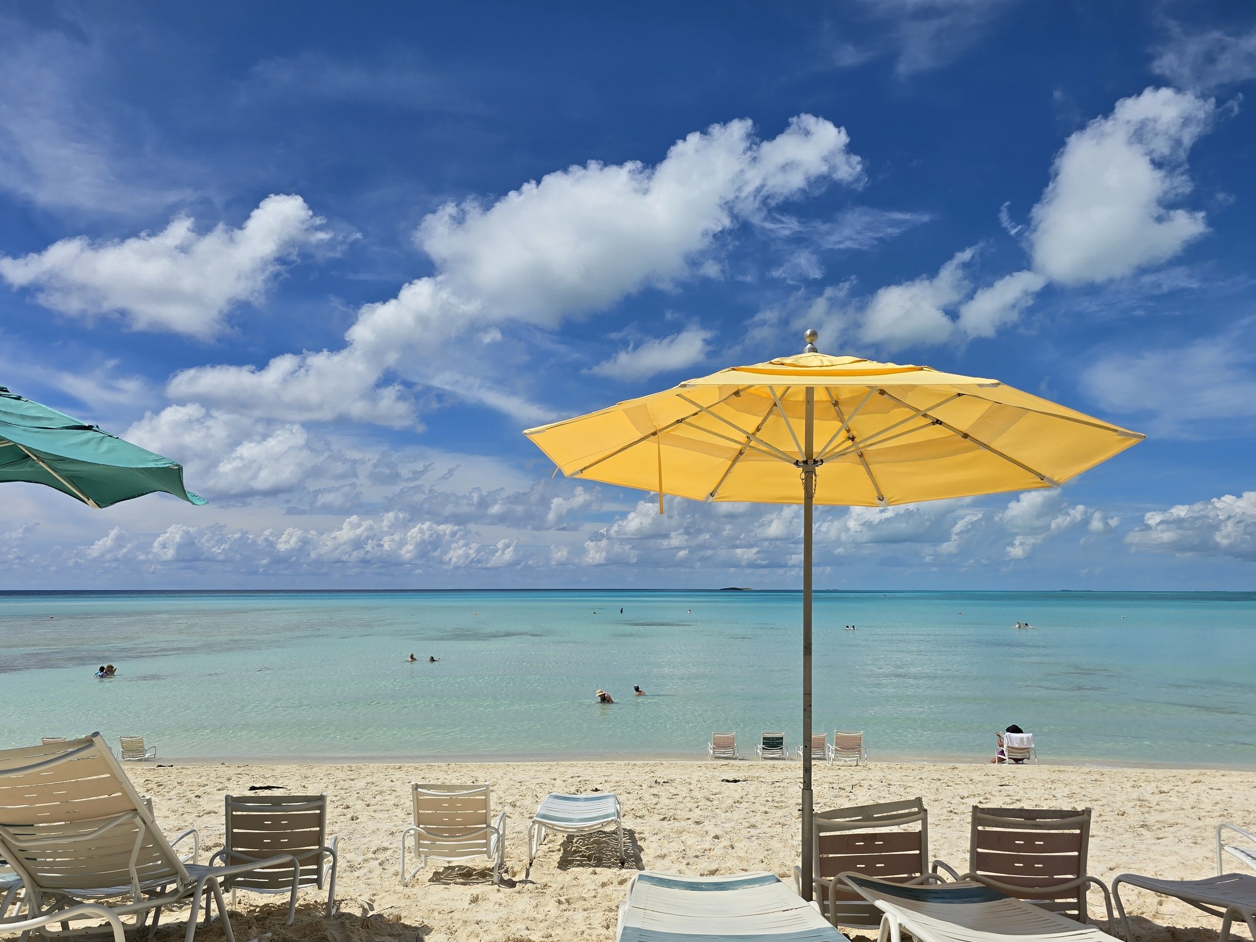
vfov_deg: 52.9
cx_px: 600
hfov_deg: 67.3
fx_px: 943
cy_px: 525
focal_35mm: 26
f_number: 1.7
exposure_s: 1/2210
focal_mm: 6.3
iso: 12
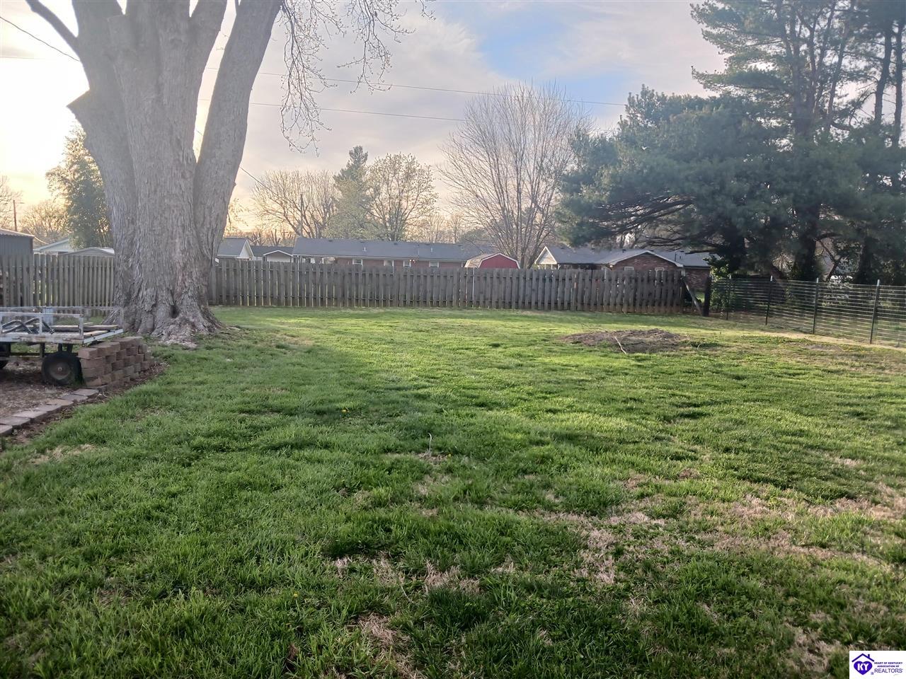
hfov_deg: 65.3
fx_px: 707
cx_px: 453
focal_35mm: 27
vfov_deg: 51.4
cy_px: 340
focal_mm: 4
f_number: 1.8
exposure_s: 1/103
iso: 20
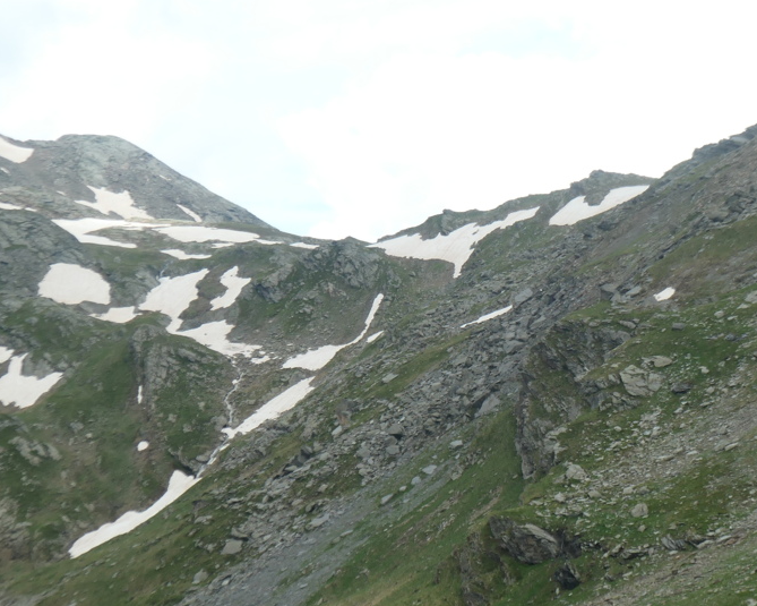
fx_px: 1792
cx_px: 498
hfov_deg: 23.8
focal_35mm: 80
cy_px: 360
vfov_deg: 19.2
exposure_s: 1/800
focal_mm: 14
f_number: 3.8
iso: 200
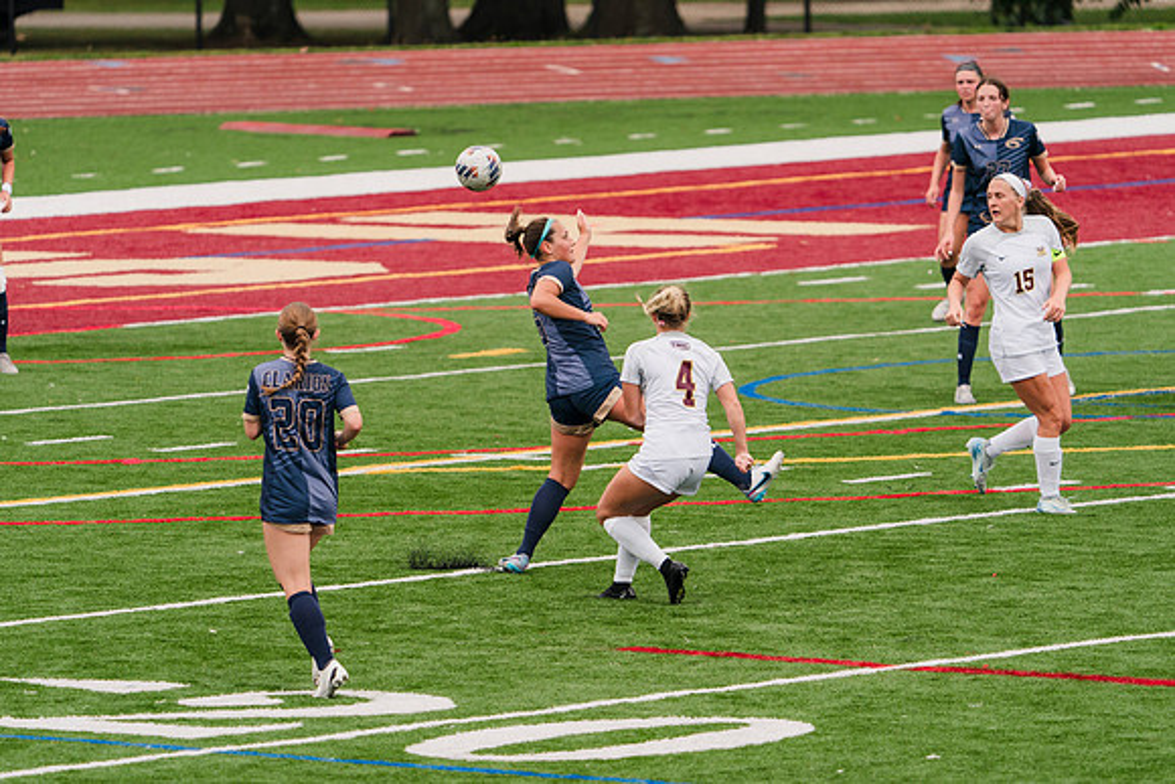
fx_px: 11915
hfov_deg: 5.6
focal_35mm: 365
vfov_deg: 3.8
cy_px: 392
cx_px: 588
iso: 640
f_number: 6.3
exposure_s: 1/1600
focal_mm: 365
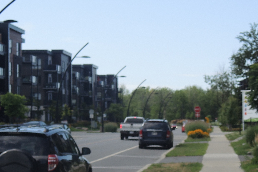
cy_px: 108
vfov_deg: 11.1
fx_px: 889
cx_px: 162
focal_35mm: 124
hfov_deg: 16.5
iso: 80
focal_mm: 9.9
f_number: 2.5
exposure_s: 1/1250
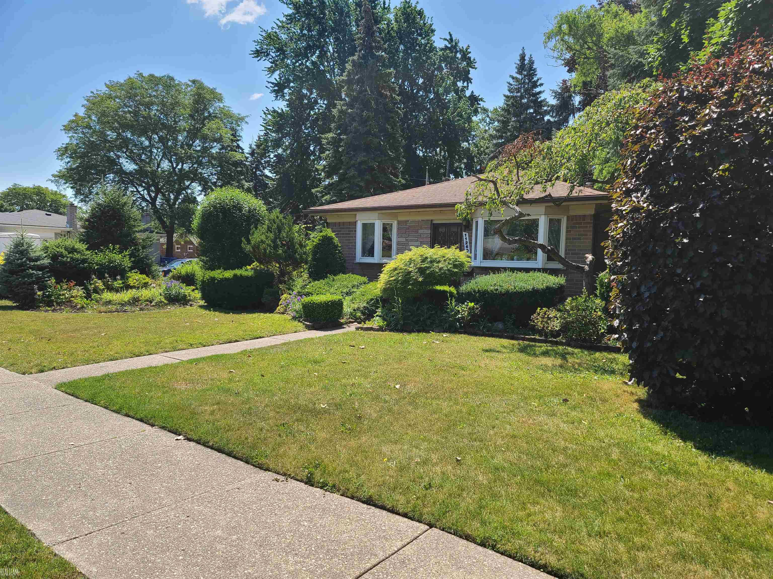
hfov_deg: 69.4
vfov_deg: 54.9
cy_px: 290
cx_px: 386
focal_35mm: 25
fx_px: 558
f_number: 1.8
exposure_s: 1/565
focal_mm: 7
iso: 16
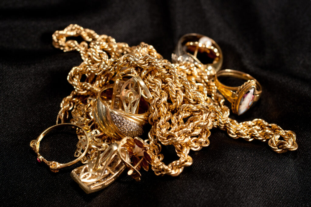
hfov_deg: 27.0
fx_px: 647
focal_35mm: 75
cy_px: 104
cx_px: 156
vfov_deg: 18.1
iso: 160
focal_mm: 50
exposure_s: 1/200
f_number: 7.1
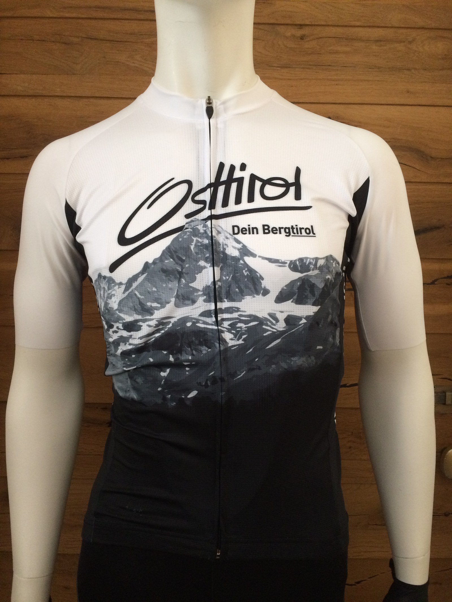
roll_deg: -0.7
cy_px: 301
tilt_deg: -2.3
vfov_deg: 61.7
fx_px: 505
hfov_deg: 48.2
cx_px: 226
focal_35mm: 29
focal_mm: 4.15
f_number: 2.2
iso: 250
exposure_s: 1/33
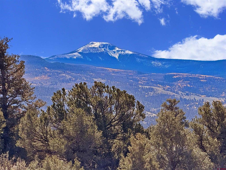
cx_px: 113
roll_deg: +1.0
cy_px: 85
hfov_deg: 14.7
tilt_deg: +2.7
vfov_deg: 11.1
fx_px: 875
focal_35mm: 134
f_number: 2.8
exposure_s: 1/638
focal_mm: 16.89
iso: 25
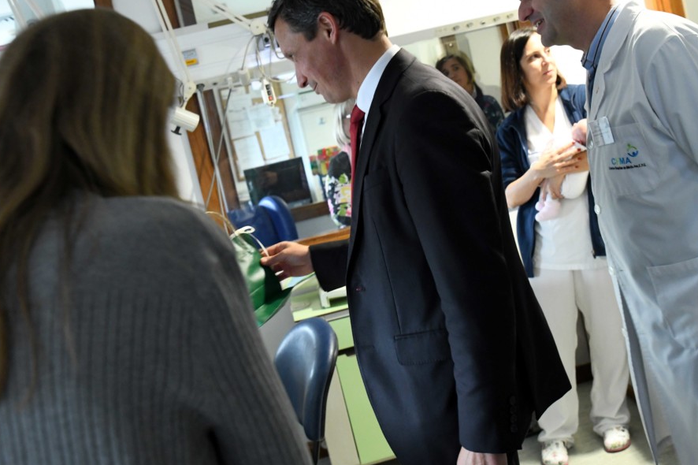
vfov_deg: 31.7
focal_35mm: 42
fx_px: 814
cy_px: 170
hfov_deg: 46.4
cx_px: 360
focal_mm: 31
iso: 4000
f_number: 3.5
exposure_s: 1/30
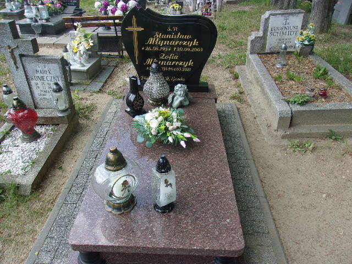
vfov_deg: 51.4
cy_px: 132
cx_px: 176
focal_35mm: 27
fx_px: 275
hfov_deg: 65.3
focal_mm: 4.9
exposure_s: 1/210
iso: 80
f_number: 3
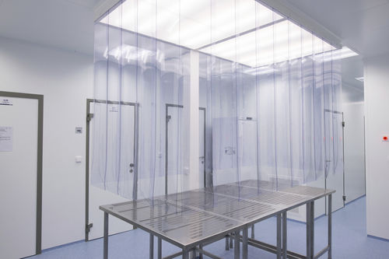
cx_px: 194
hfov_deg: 73.8
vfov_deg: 53.1
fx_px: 259
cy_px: 130
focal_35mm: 24
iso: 800
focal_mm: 24
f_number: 8
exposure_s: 1/80
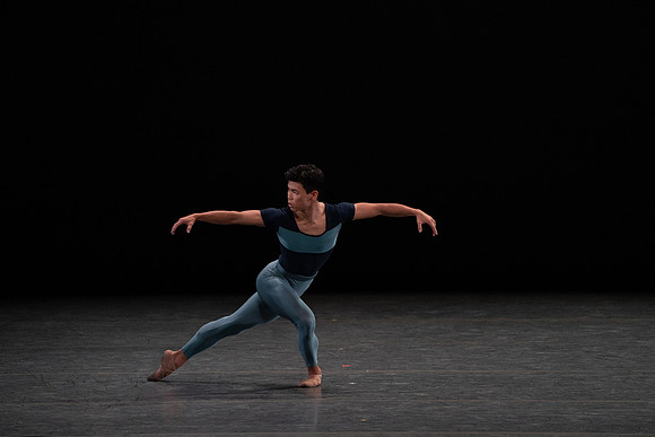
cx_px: 328
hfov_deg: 5.2
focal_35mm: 400
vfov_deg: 3.4
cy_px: 218
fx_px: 7279
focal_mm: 400
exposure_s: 1/400
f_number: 5.6
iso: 5000
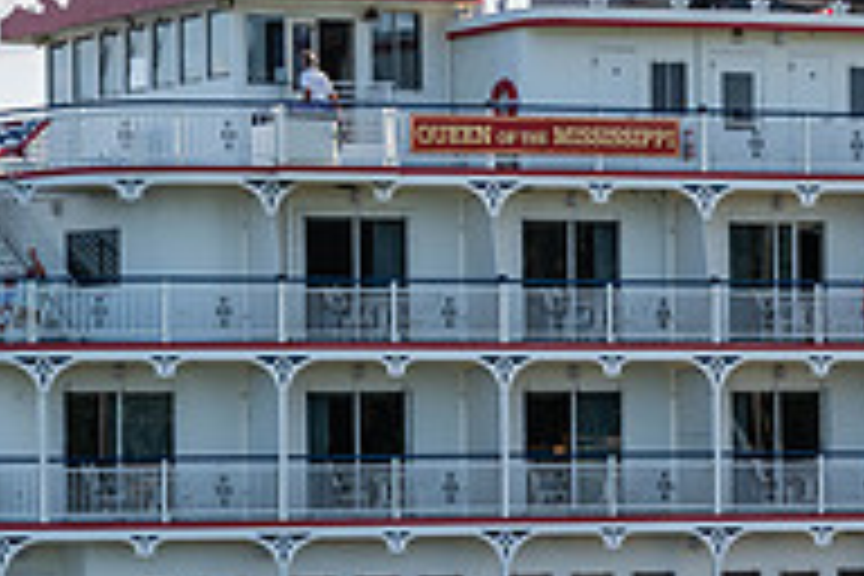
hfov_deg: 9.0
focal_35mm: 227
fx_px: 5448
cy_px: 497
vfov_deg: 6.0
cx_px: 68
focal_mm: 70
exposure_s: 1/200
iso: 64
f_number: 8
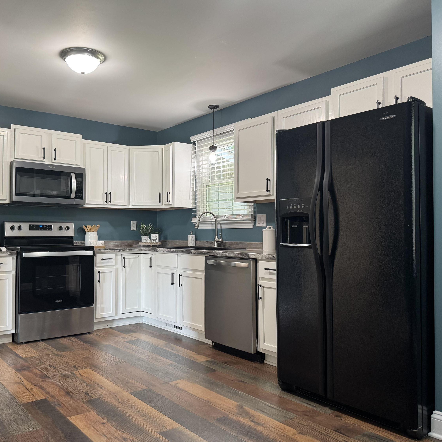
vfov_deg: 55.6
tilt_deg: +0.8
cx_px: 177
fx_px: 419
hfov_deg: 55.2
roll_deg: -0.5
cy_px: 223
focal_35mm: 29
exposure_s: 1/60
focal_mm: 6.76
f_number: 1.78
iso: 200
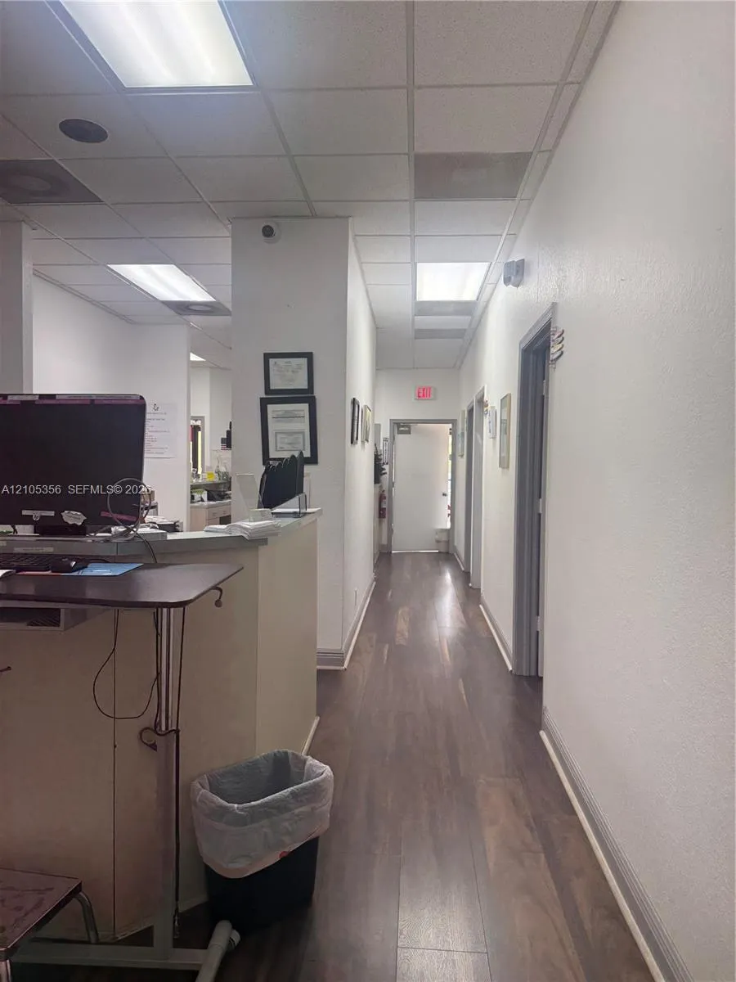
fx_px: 680
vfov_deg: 71.6
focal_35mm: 24
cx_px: 368
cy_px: 491
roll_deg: -2.5
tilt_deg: -1.7
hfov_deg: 56.8
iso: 160
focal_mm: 6.76
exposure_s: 1/156
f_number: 1.78
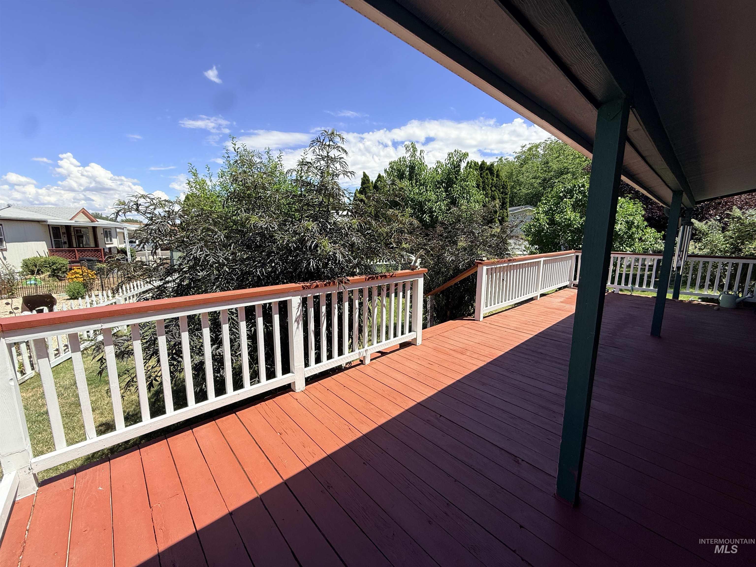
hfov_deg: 102.1
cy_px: 284
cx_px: 378
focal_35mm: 14
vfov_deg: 85.7
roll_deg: -0.6
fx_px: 306
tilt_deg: -8.6
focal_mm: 2.22
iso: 50
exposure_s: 1/1497
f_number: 2.2
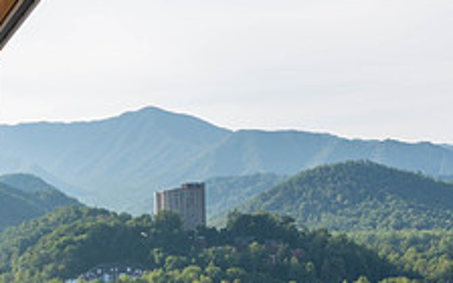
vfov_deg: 16.8
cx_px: 26
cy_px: 347
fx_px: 914
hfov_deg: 26.7
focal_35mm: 74
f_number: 3.5
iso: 100
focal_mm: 28
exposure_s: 1/800
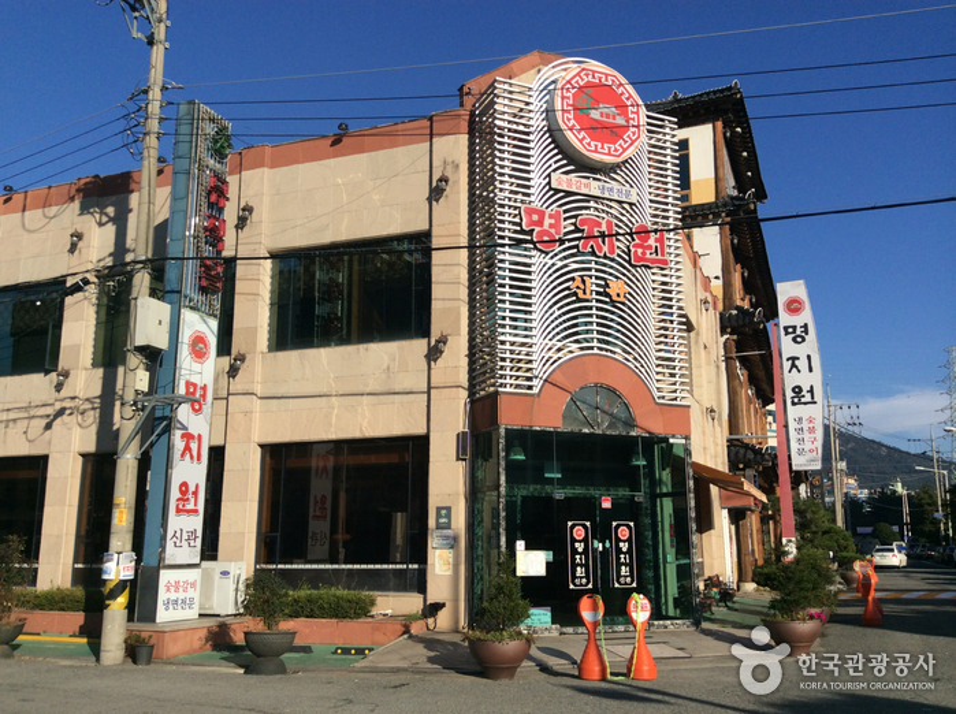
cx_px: 478
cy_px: 357
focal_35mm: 33
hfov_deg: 55.4
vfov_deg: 42.8
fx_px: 910
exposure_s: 1/1972
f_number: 2.4
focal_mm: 3.3
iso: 32
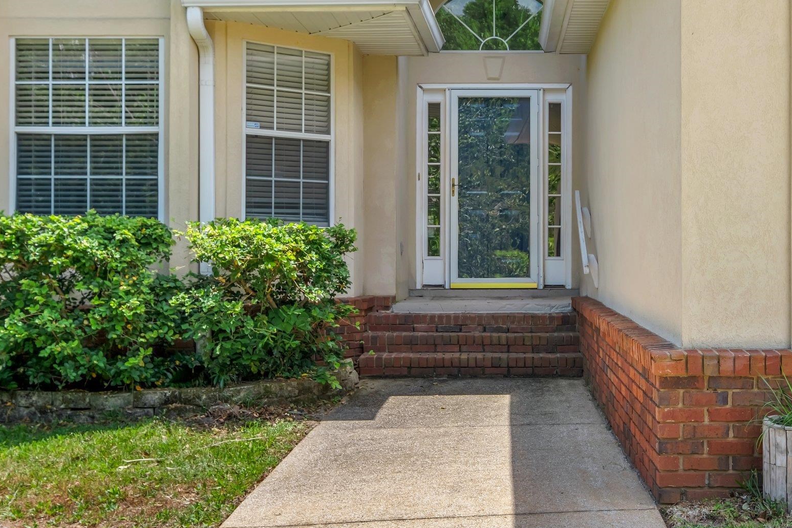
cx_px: 495
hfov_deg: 43.3
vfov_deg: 29.9
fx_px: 990
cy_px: 251
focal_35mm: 45
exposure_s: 1/550
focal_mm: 22.9
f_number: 8
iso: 250
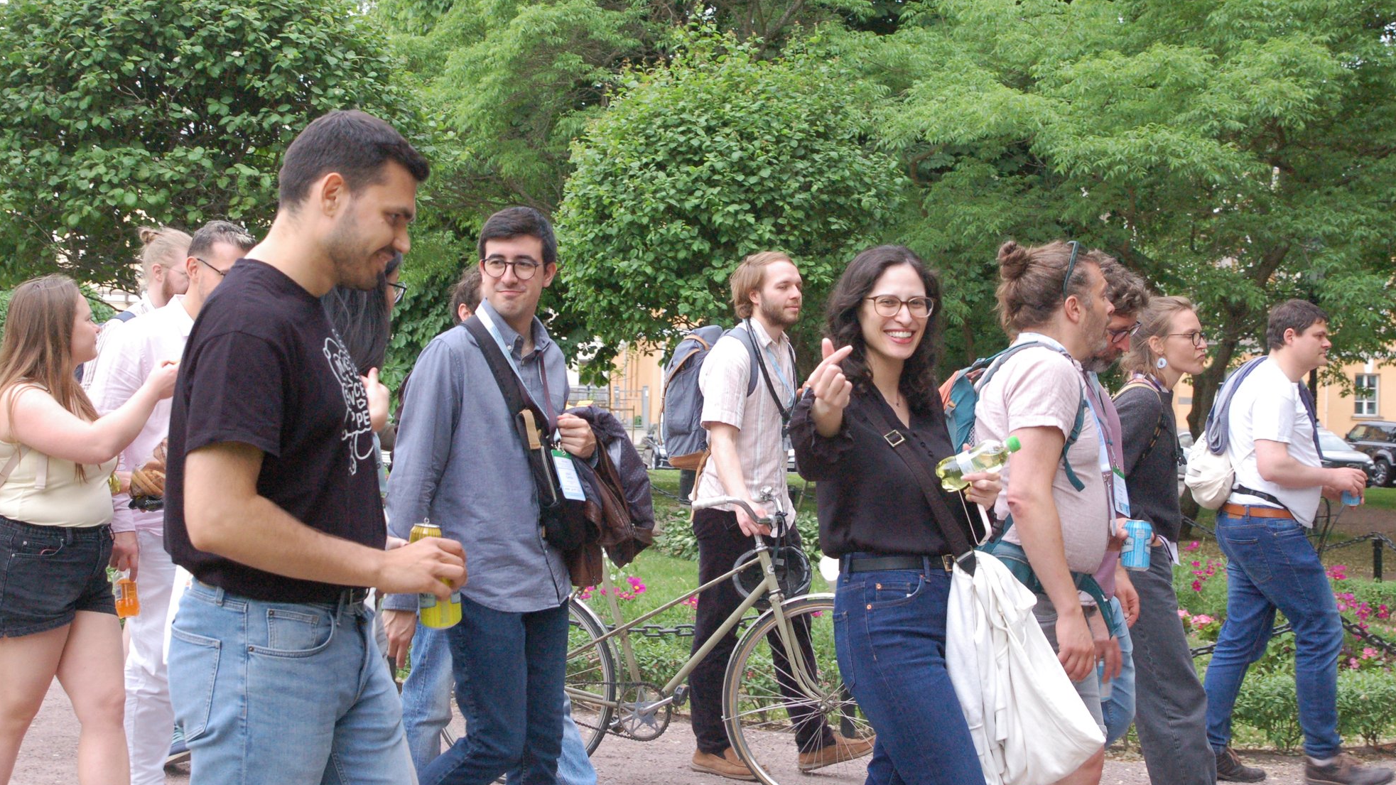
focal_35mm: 50
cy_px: 365
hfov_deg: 41.7
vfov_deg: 24.2
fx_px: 1833
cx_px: 698
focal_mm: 31
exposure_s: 1/125
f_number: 10
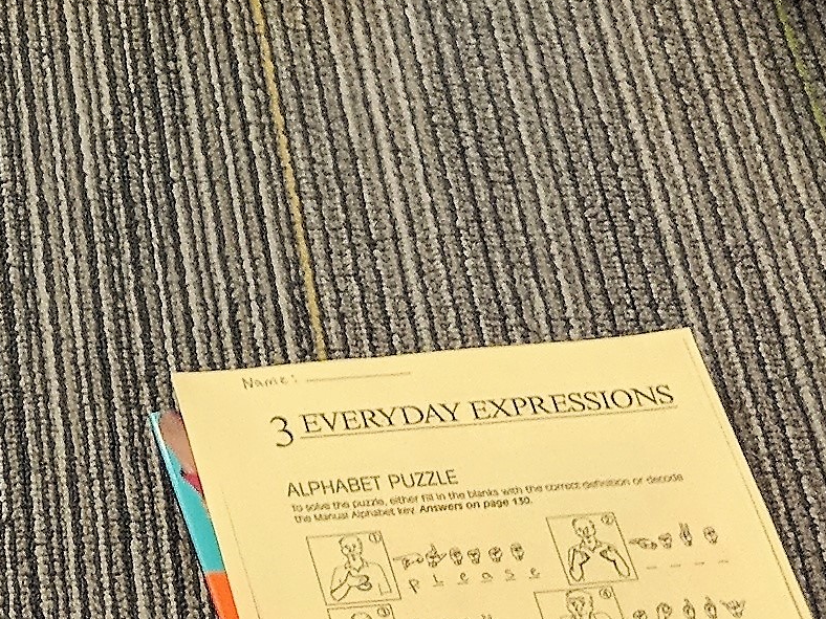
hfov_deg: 13.5
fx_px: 3293
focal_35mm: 138
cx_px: -391
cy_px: -356
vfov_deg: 10.3
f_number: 1.8
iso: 203
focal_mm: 4.44
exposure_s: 1/120
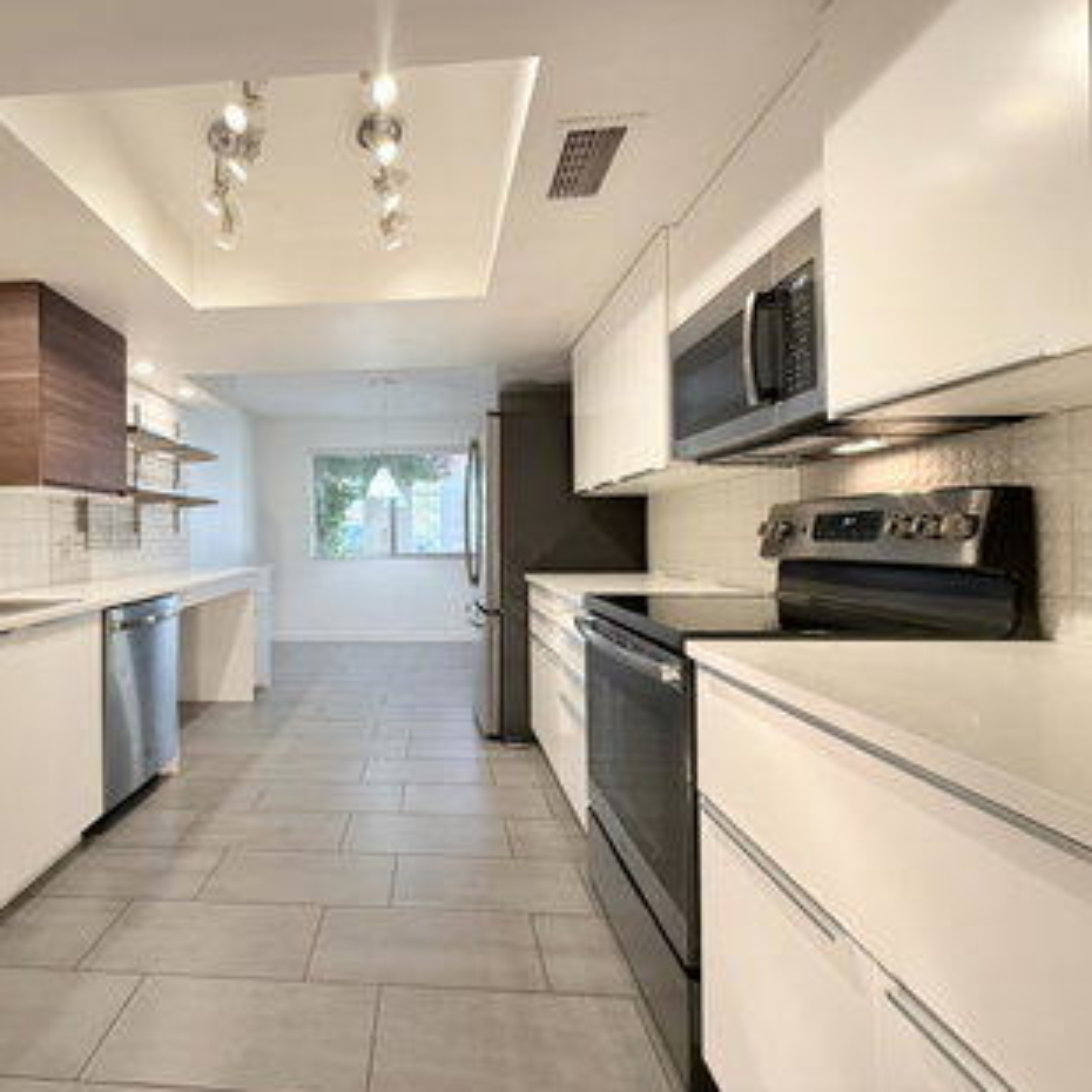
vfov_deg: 84.0
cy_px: 532
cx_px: 377
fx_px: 607
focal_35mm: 17
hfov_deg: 81.5
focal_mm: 2.22
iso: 250
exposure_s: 1/120
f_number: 2.2
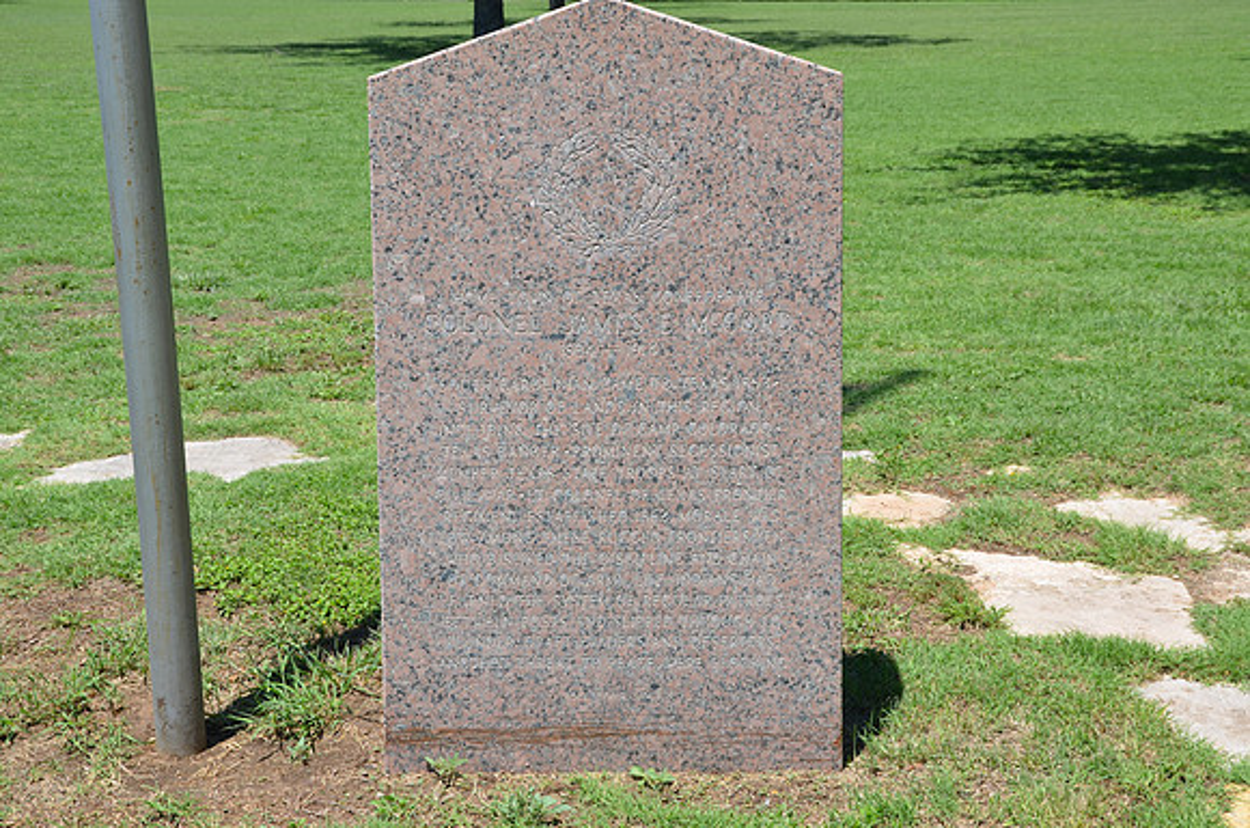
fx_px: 1663
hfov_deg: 41.2
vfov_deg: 27.9
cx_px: 625
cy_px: 414
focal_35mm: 48
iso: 100
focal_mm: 32
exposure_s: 1/250
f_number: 8
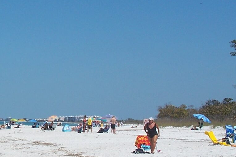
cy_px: 68
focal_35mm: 129
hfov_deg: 15.5
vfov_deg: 10.6
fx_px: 845
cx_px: -15
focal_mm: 7.8
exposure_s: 1/500
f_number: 5.6
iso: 64
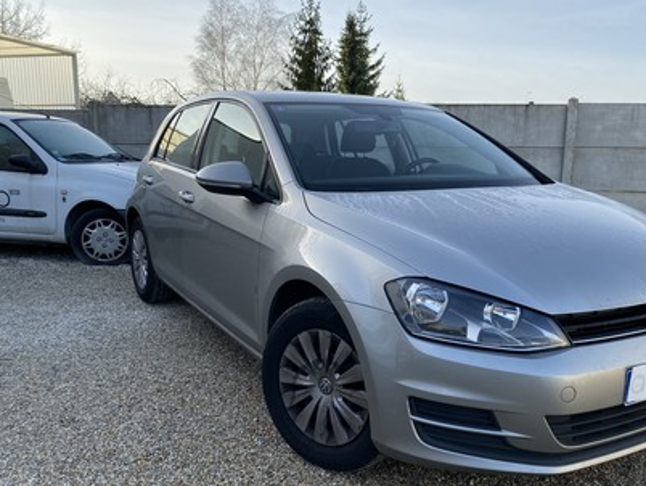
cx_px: 379
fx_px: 616
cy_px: 266
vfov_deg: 42.9
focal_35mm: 33
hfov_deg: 55.0
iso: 32
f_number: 1.8
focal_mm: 4.25
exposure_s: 1/1083
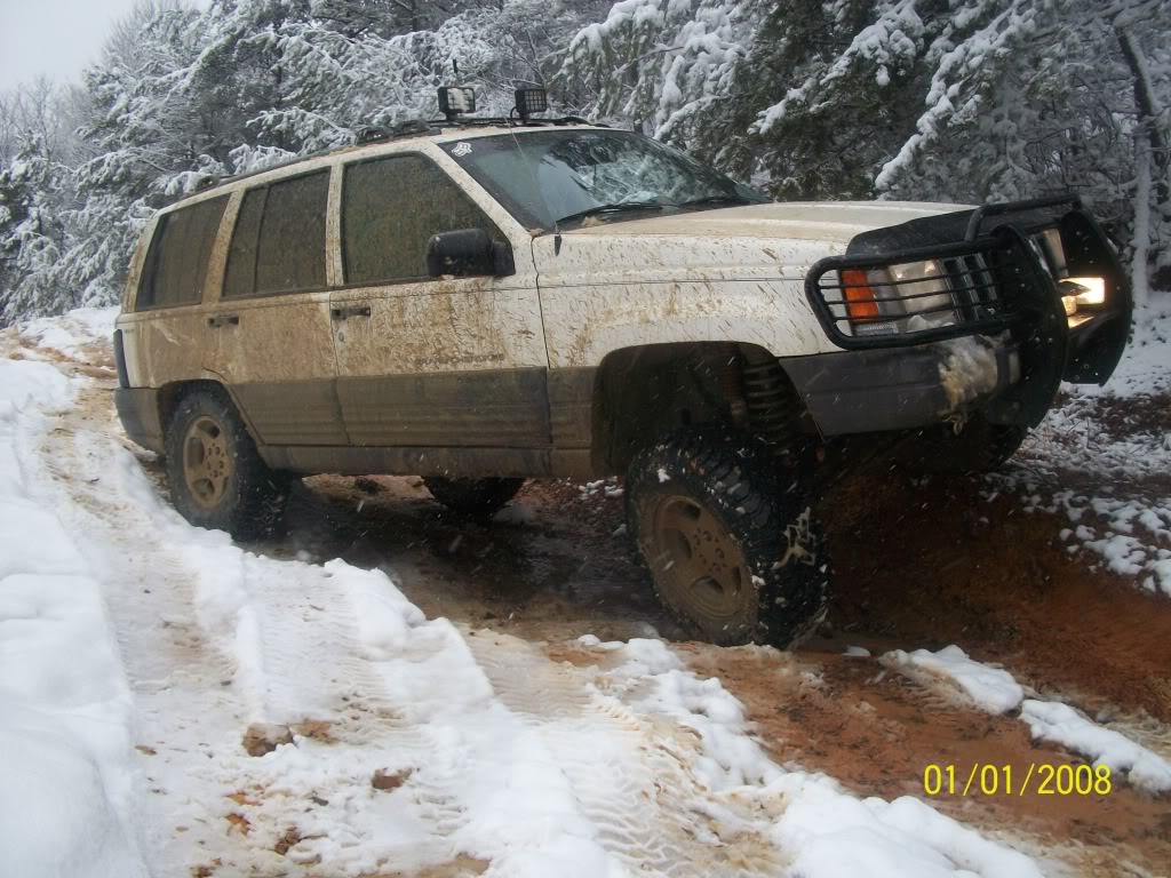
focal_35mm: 32
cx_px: 586
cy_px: 439
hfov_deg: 56.8
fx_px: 1083
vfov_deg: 44.2
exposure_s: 1/250
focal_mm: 5.7
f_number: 5.5
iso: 80
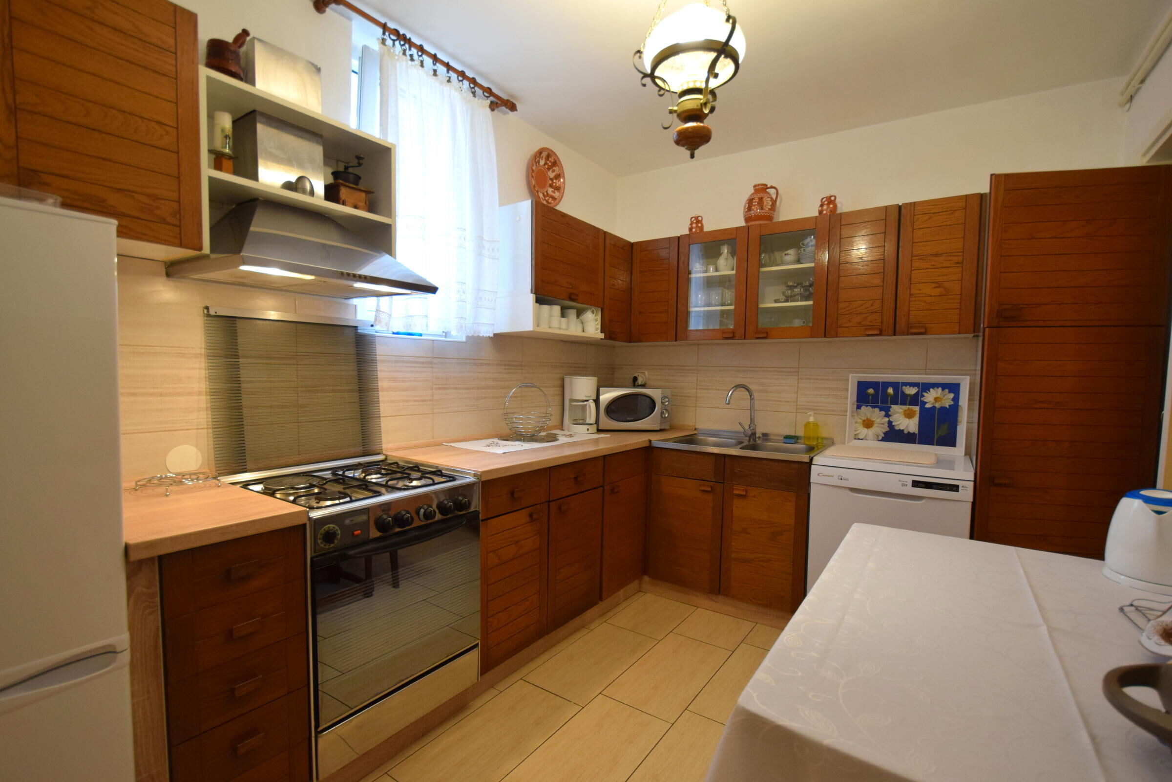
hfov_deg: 100.4
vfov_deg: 77.3
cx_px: 586
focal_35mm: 15
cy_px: 391
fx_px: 488
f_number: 3.5
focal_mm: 10
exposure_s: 1/60
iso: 800
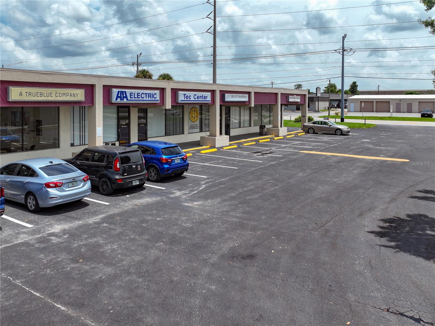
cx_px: 218
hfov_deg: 71.6
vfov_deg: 56.8
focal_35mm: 24
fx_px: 301
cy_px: 163
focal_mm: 12.29
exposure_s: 1/2000
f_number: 2.8
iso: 120
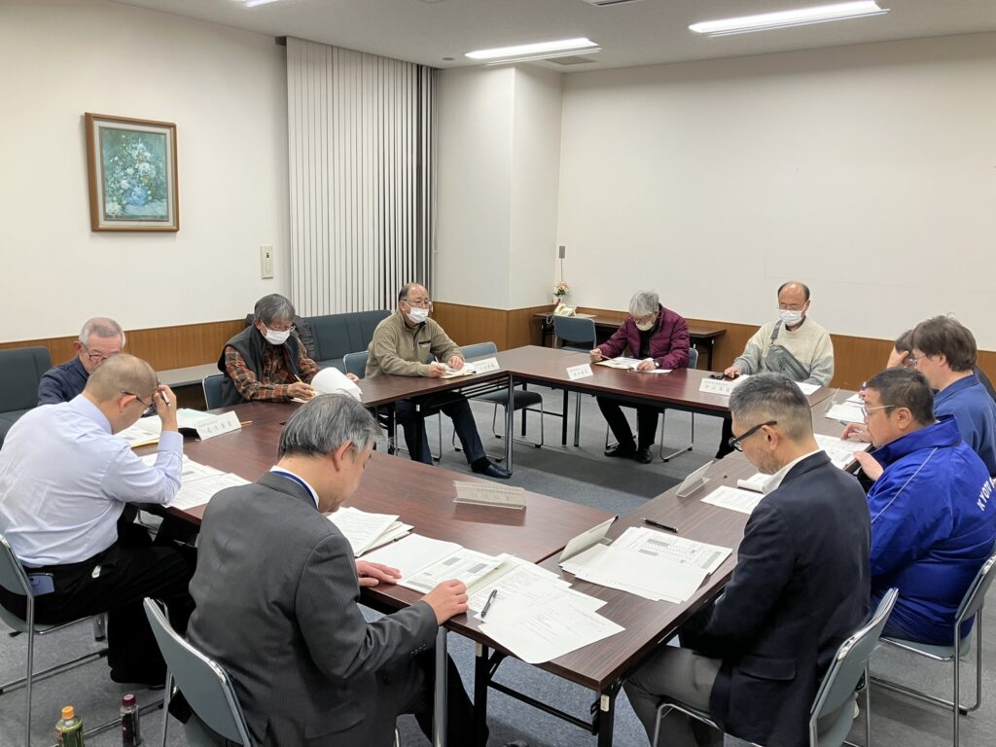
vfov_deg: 49.7
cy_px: 374
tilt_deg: -10.8
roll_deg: -0.6
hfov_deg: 63.4
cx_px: 498
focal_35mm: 28
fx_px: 806
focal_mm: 3.99
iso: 64
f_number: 1.8
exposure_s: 1/60
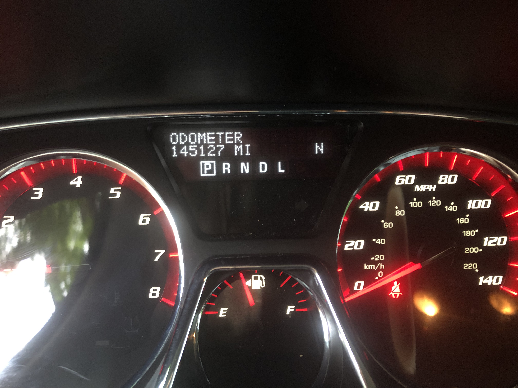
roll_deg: -0.2
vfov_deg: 49.7
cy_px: 194
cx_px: 259
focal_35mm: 28
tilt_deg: -29.1
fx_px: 419
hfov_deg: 63.4
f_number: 1.8
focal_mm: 3.99
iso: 100
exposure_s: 1/7
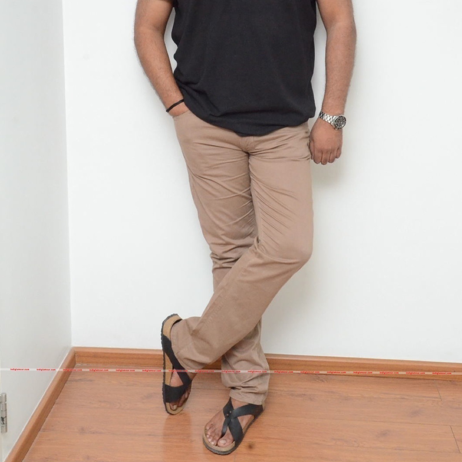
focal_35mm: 54
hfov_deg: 31.6
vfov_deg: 31.2
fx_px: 815
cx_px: 231
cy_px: 128
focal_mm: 28
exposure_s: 1/125
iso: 5000
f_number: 9
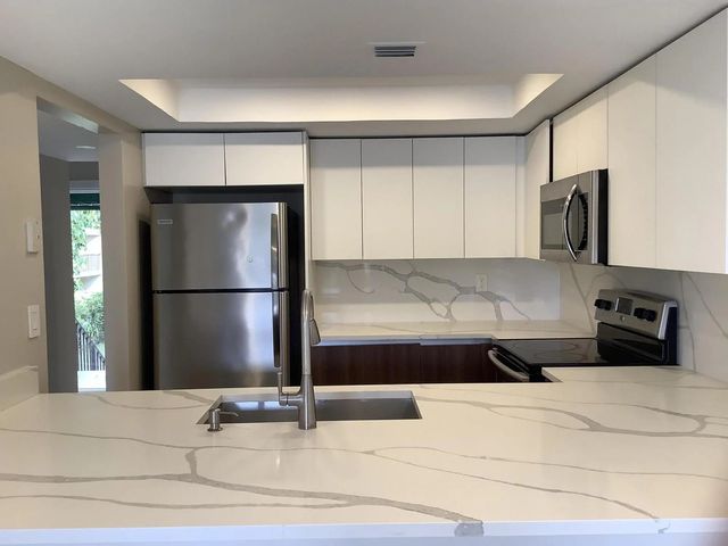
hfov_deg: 58.4
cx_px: 364
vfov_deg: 45.4
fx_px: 652
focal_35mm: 31
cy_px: 273
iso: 100
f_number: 2.4
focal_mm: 3.3
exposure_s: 1/60
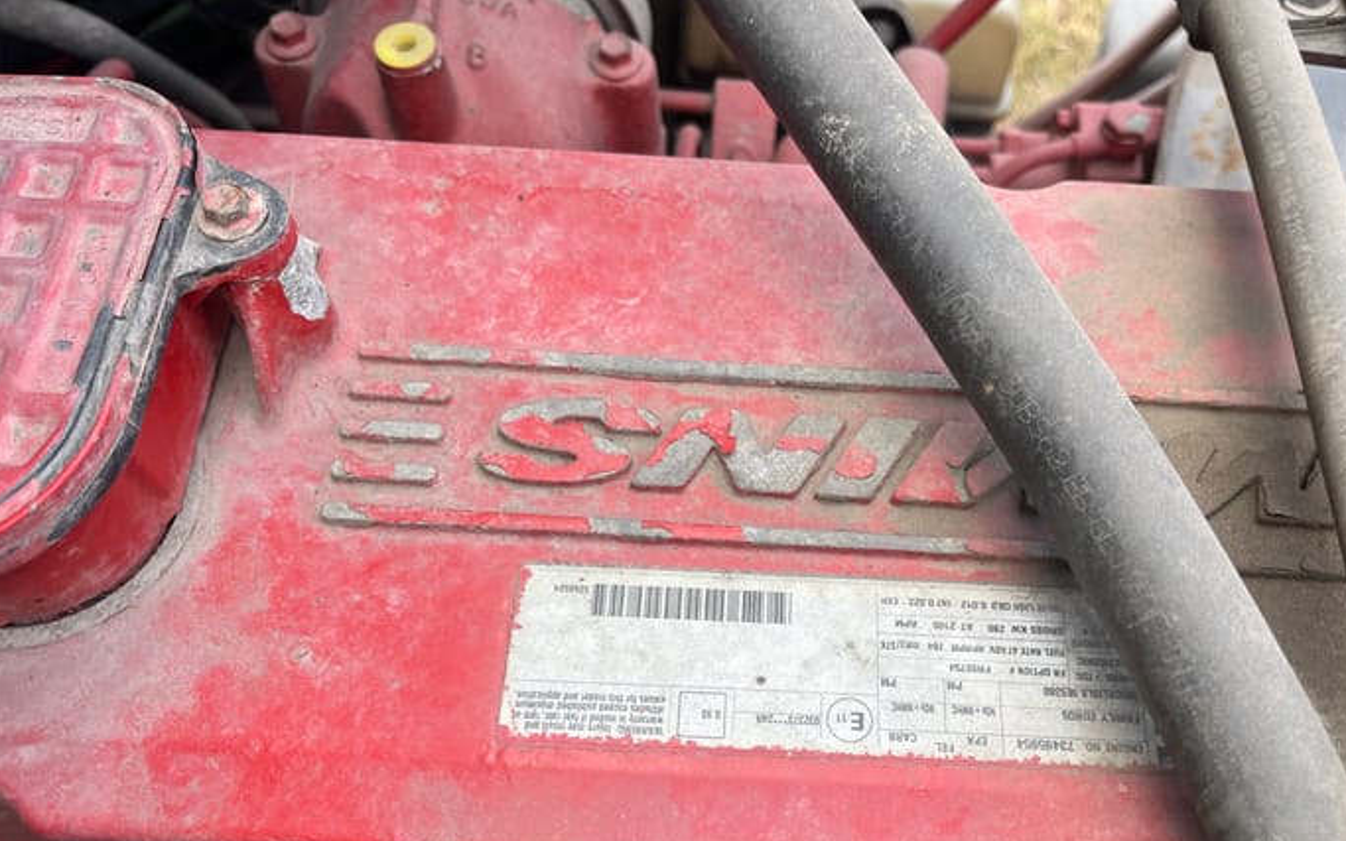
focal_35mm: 31
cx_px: 741
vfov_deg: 40.2
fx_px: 1137
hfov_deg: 61.1
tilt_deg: -65.9
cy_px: 550
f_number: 1.6
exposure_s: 1/497
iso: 50
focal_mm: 5.1
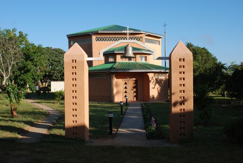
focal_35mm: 46
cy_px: 82
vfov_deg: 29.0
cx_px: 122
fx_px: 314
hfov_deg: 42.3
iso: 100
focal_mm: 31
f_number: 7.1
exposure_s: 1/200
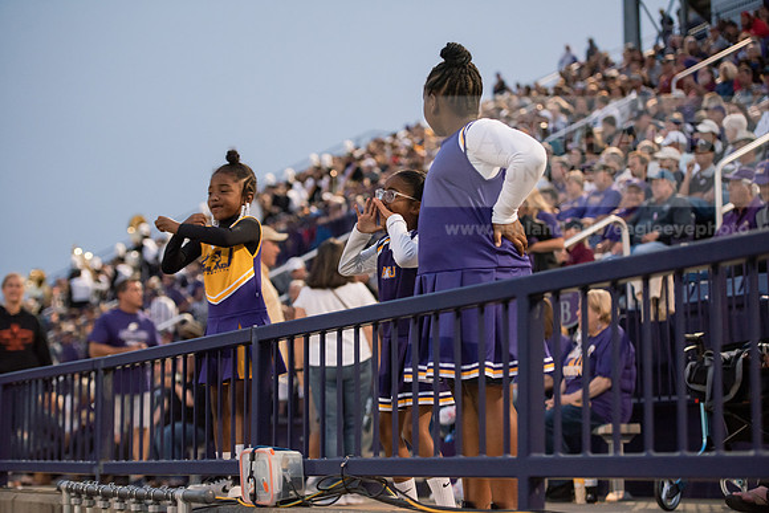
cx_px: 384
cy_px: 256
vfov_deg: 18.2
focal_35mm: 75
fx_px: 1602
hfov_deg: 27.0
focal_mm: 75
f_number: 2.8
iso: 2500
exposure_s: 1/800
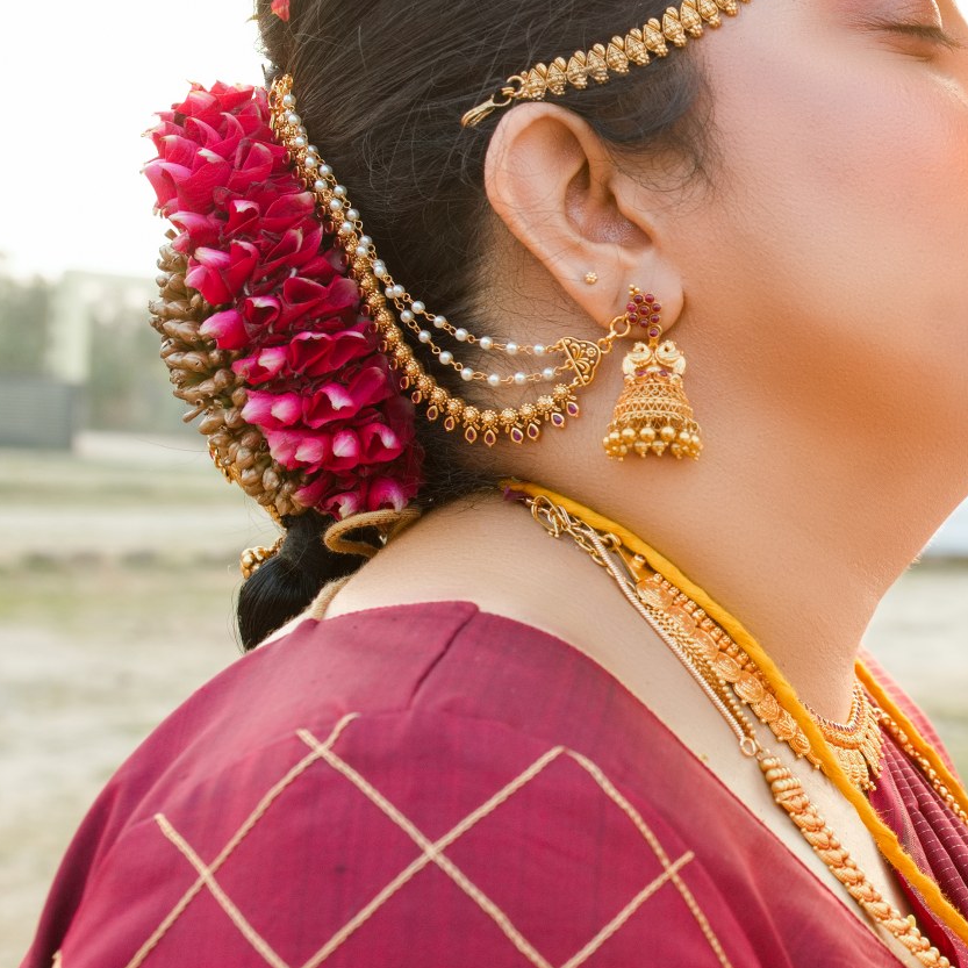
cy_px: 448
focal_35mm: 73
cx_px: 993
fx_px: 2310
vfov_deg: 23.7
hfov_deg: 22.6
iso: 500
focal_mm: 35
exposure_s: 1/100
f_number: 6.3
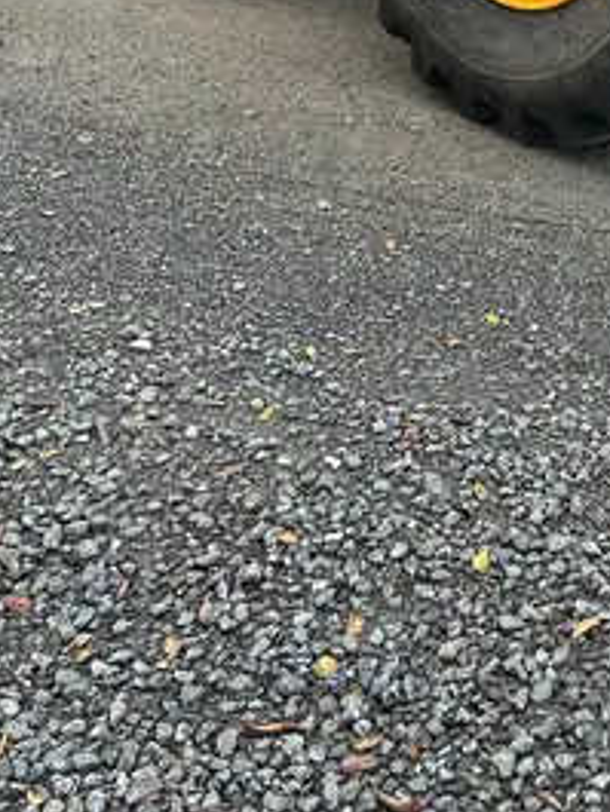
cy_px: -216
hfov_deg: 19.3
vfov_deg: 24.0
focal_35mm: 72
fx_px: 1690
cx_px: 739
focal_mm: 5.7
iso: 50
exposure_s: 1/311
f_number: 1.5
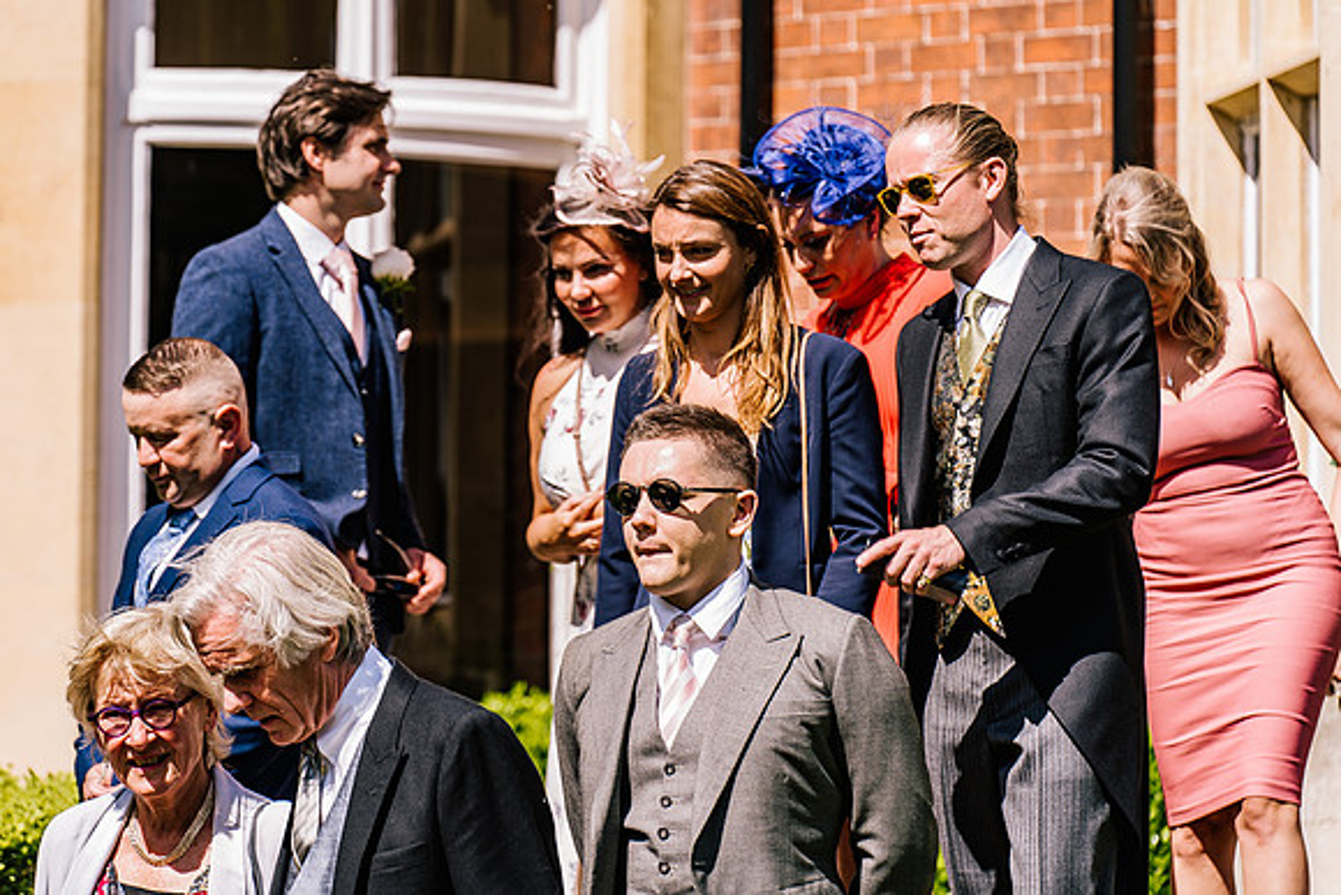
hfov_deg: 13.1
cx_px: 670
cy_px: 448
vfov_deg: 8.7
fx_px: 5849
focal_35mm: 157
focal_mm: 157
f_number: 5
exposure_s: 1/640
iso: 160
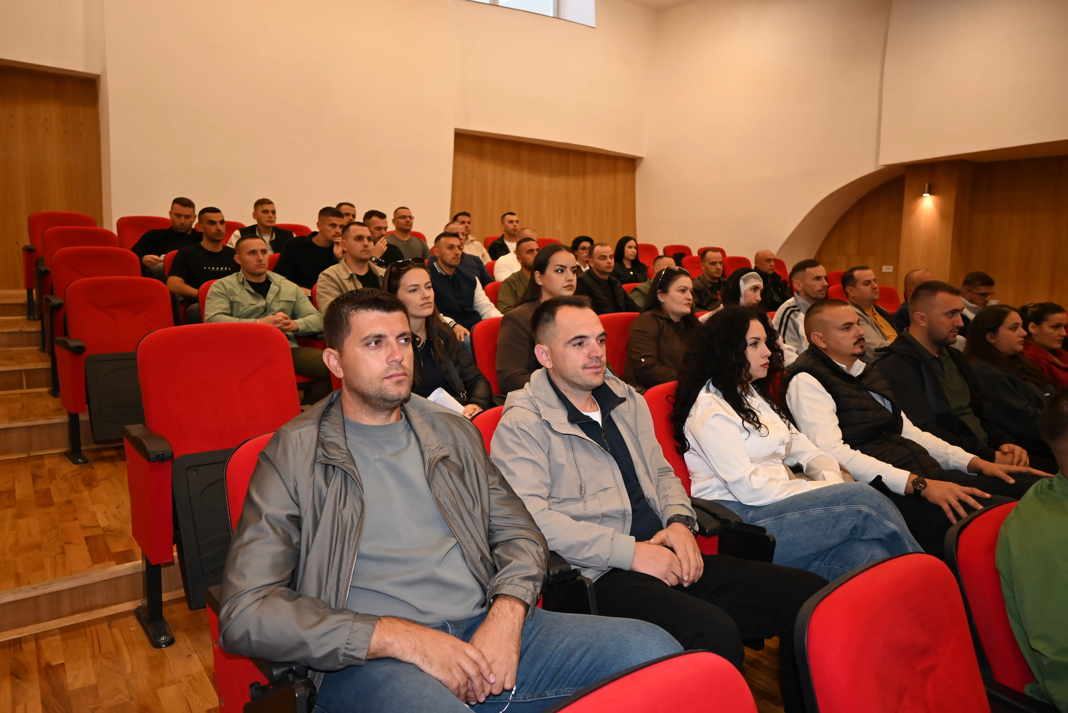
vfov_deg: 51.3
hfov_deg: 71.5
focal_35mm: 25
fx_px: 742
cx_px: 534
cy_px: 356
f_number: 4
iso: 900
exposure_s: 1/60
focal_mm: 25
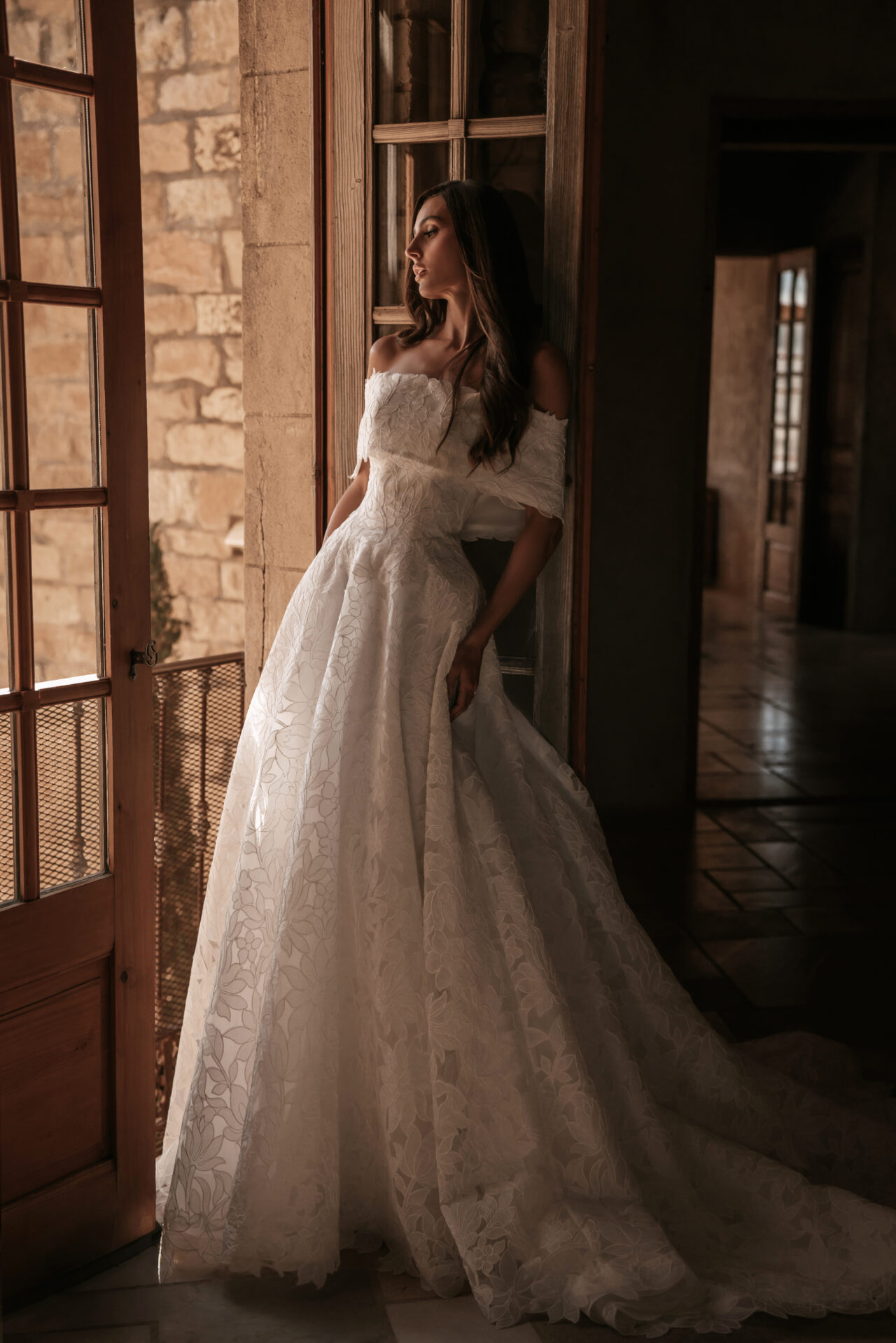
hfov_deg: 28.6
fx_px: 1755
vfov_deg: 41.9
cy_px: 672
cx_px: 448
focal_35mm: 47
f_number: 2.2
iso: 500
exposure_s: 1/1600
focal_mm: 47
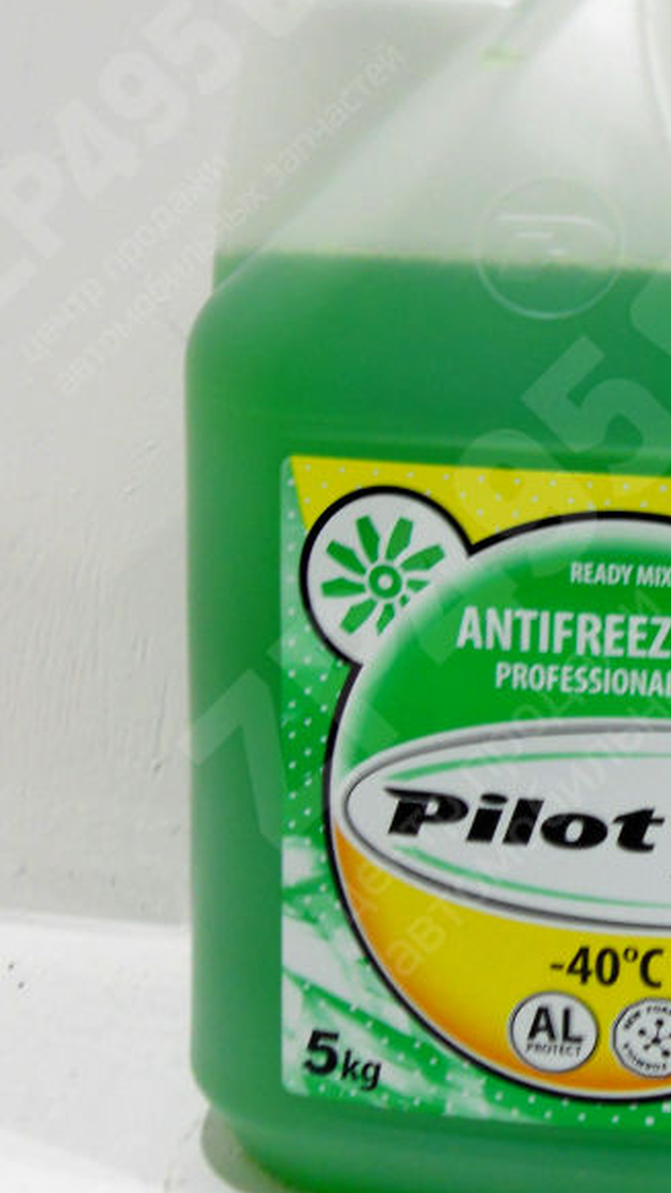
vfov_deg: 34.8
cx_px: 566
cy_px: 519
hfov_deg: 19.8
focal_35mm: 60
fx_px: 1897
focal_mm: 5.8
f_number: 3.5
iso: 160
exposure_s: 1/30
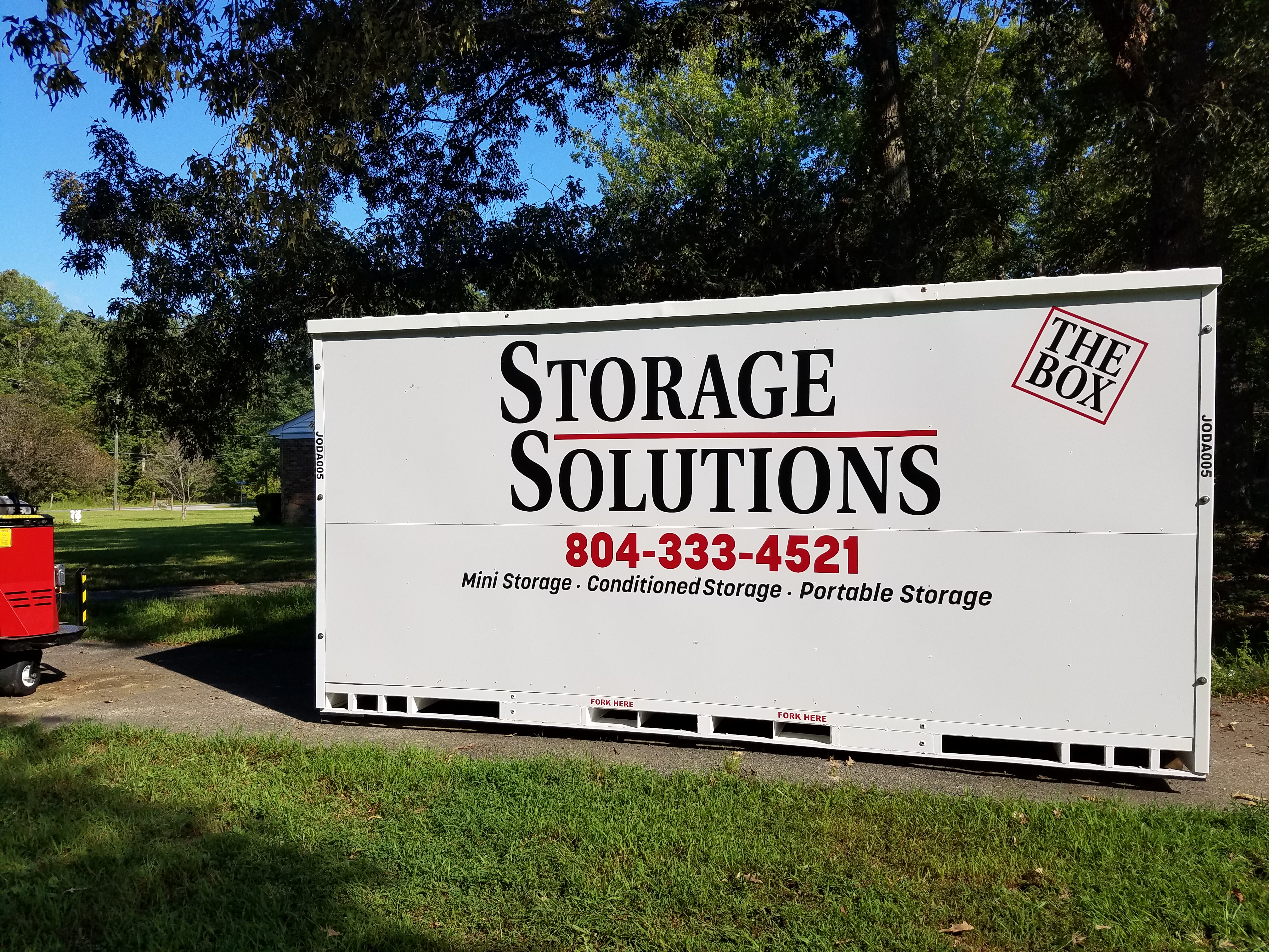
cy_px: 476
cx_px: 634
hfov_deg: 67.3
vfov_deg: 53.1
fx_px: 953
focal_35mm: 26
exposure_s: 1/2240
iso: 50
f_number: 1.7
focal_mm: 4.2
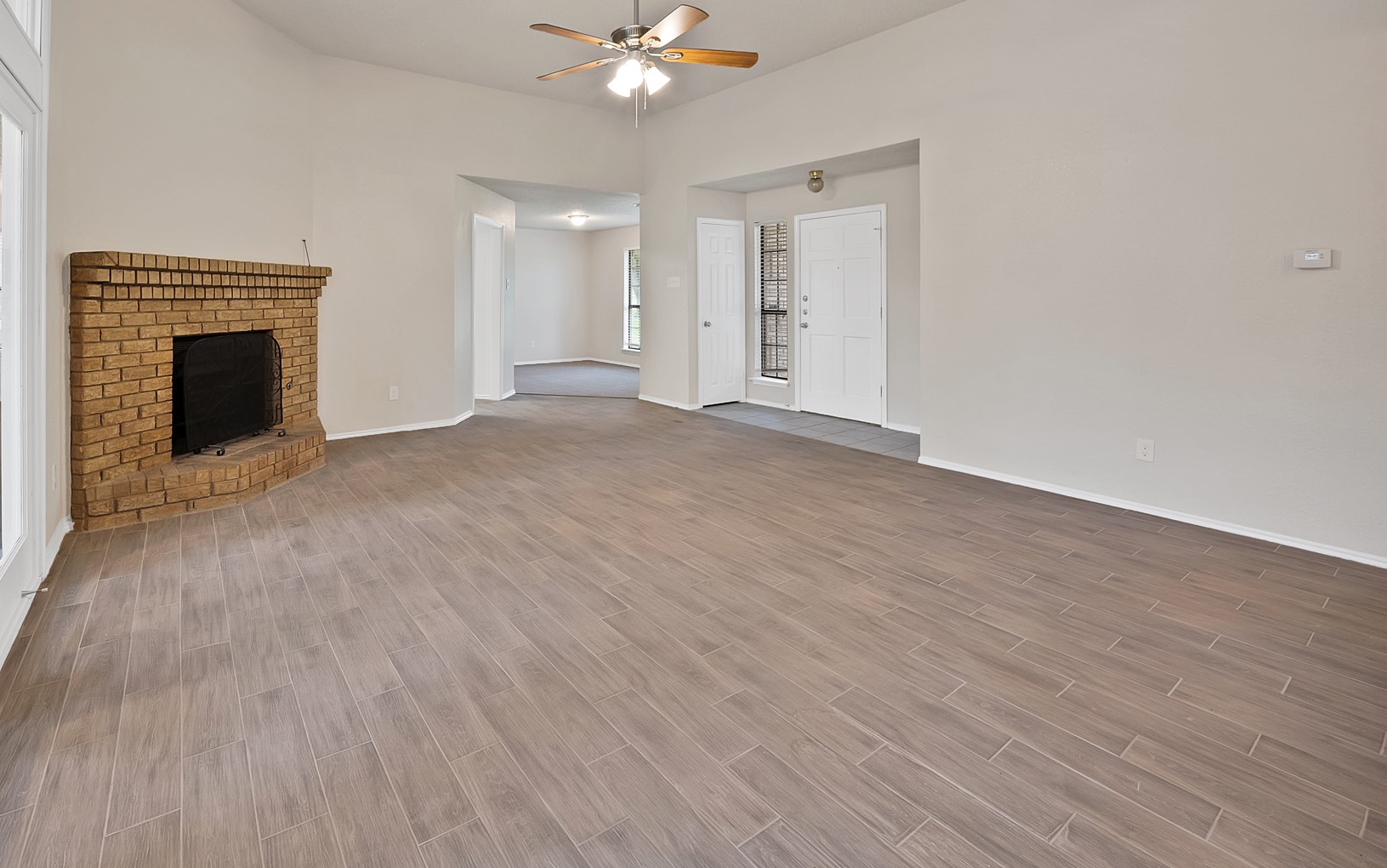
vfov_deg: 72.9
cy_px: 301
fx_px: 567
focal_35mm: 15
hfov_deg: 100.5
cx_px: 579
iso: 640
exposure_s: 1
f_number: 10
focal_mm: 12
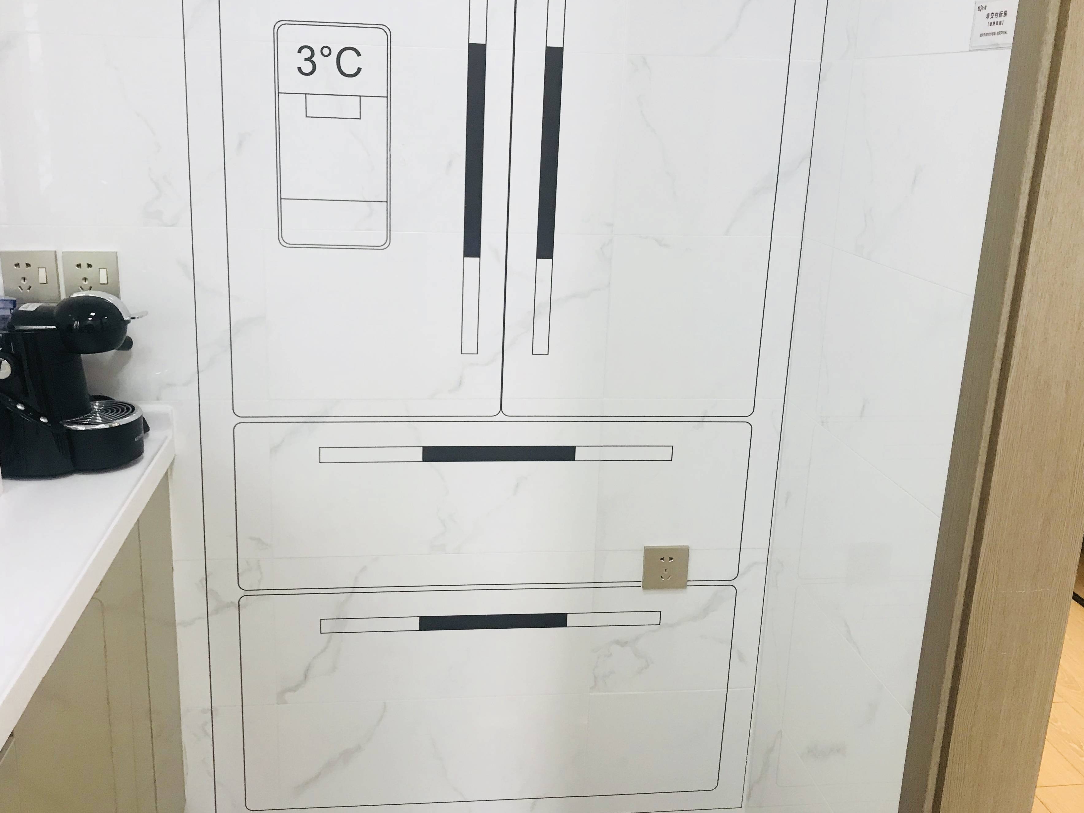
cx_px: 516
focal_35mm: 32
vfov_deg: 44.1
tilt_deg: -13.3
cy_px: 353
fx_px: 1002
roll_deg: -2.3
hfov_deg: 56.8
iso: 32
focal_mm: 3.99
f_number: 1.8
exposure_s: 1/33
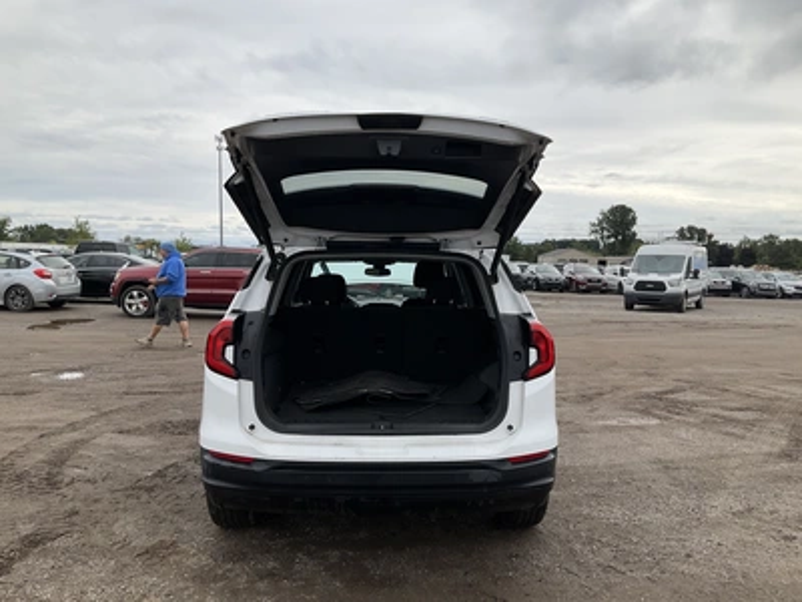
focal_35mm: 29
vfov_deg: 48.2
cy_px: 301
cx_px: 401
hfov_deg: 61.7
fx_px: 672
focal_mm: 3
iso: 25
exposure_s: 1/1984
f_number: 1.8
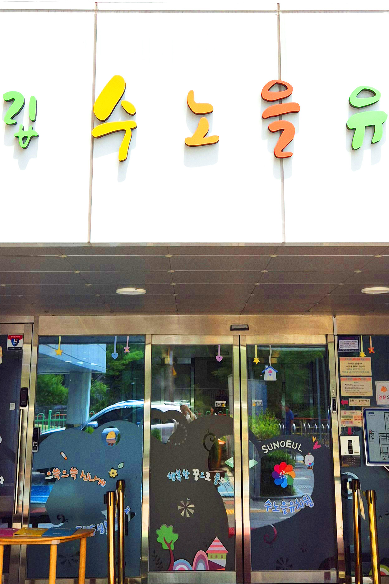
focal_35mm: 51
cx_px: 206
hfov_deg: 26.5
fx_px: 826
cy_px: 185
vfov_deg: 38.3
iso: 25
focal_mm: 5.4
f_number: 1.8
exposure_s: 1/1224
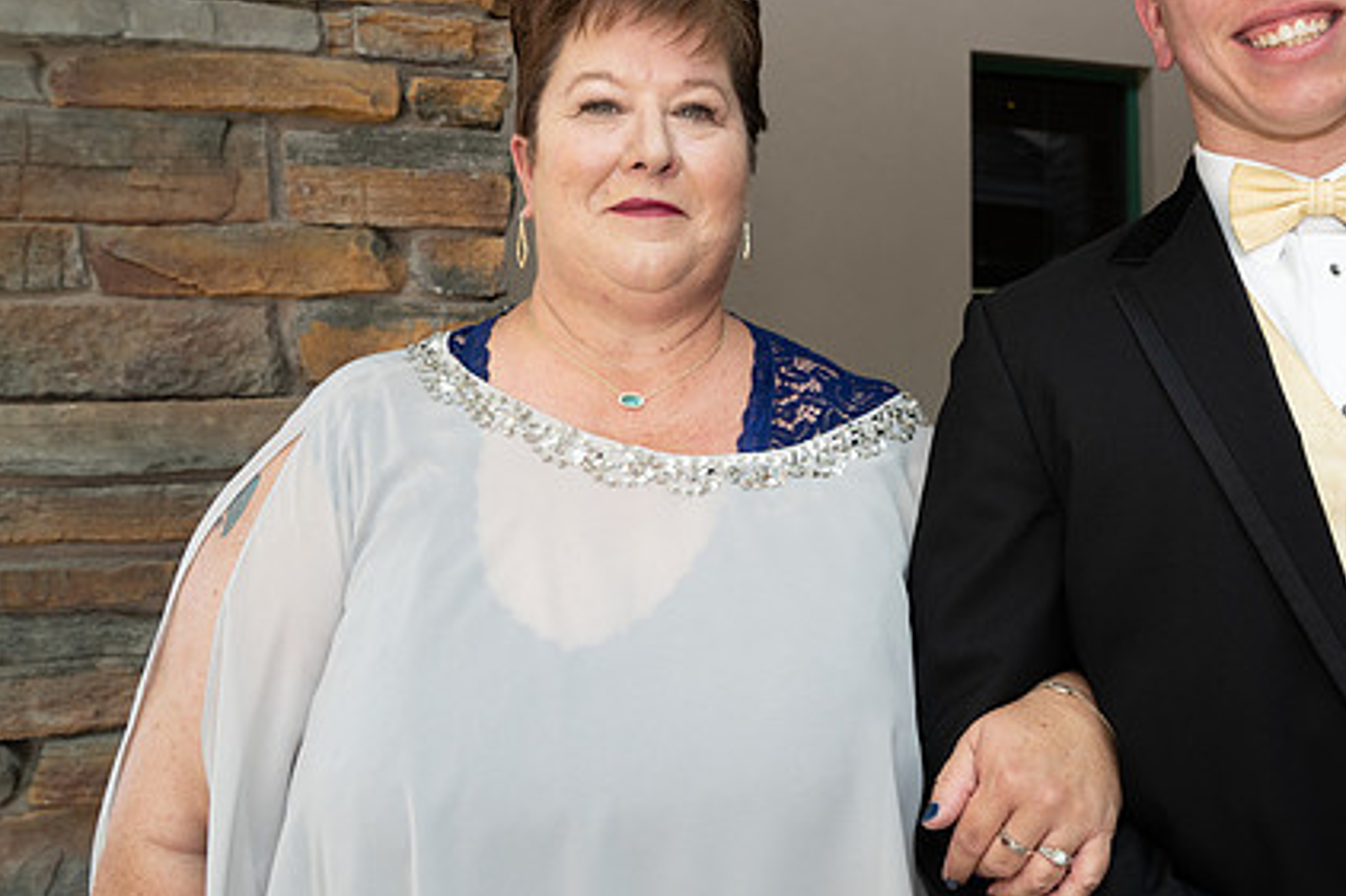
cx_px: 868
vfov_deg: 39.7
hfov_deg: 56.3
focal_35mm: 33
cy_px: 343
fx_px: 1233
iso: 400
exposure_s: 1/160
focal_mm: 24
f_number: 5
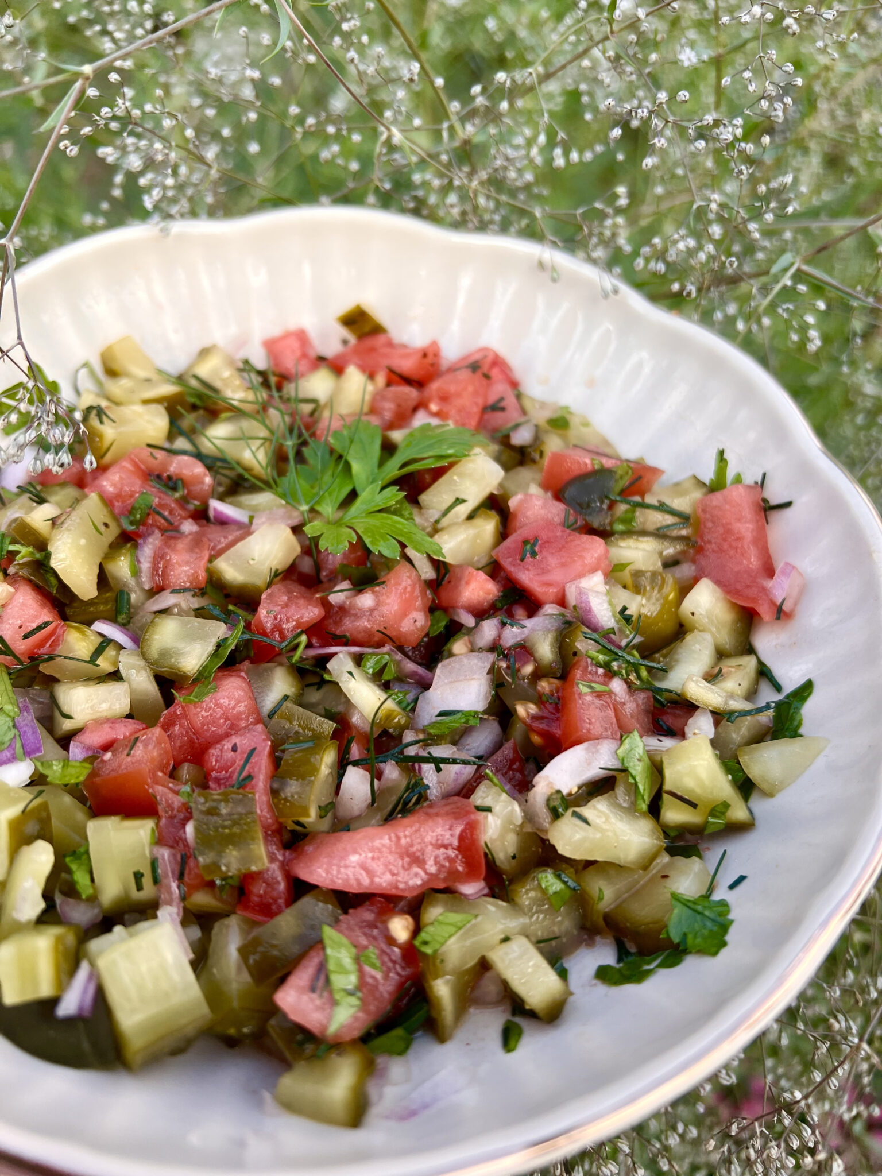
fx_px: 883
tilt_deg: -48.8
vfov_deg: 67.3
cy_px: 588
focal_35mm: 26
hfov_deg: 53.1
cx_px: 441
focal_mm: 5.7
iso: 50
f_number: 1.5
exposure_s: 1/558
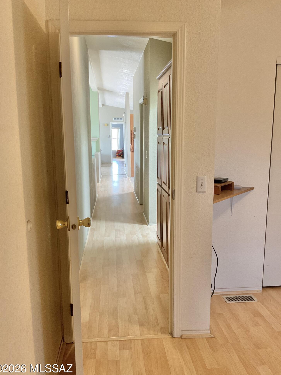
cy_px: 192
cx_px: 139
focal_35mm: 30
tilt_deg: -10.4
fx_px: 325
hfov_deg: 46.8
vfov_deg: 60.0
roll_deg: +0.4
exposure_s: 1/60
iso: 100
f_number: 1.8
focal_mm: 3
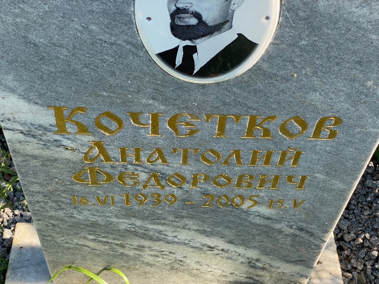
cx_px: 190
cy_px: 142
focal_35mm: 52
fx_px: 569
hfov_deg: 36.8
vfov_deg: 28.0
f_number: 2
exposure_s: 1/393
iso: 20
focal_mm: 6
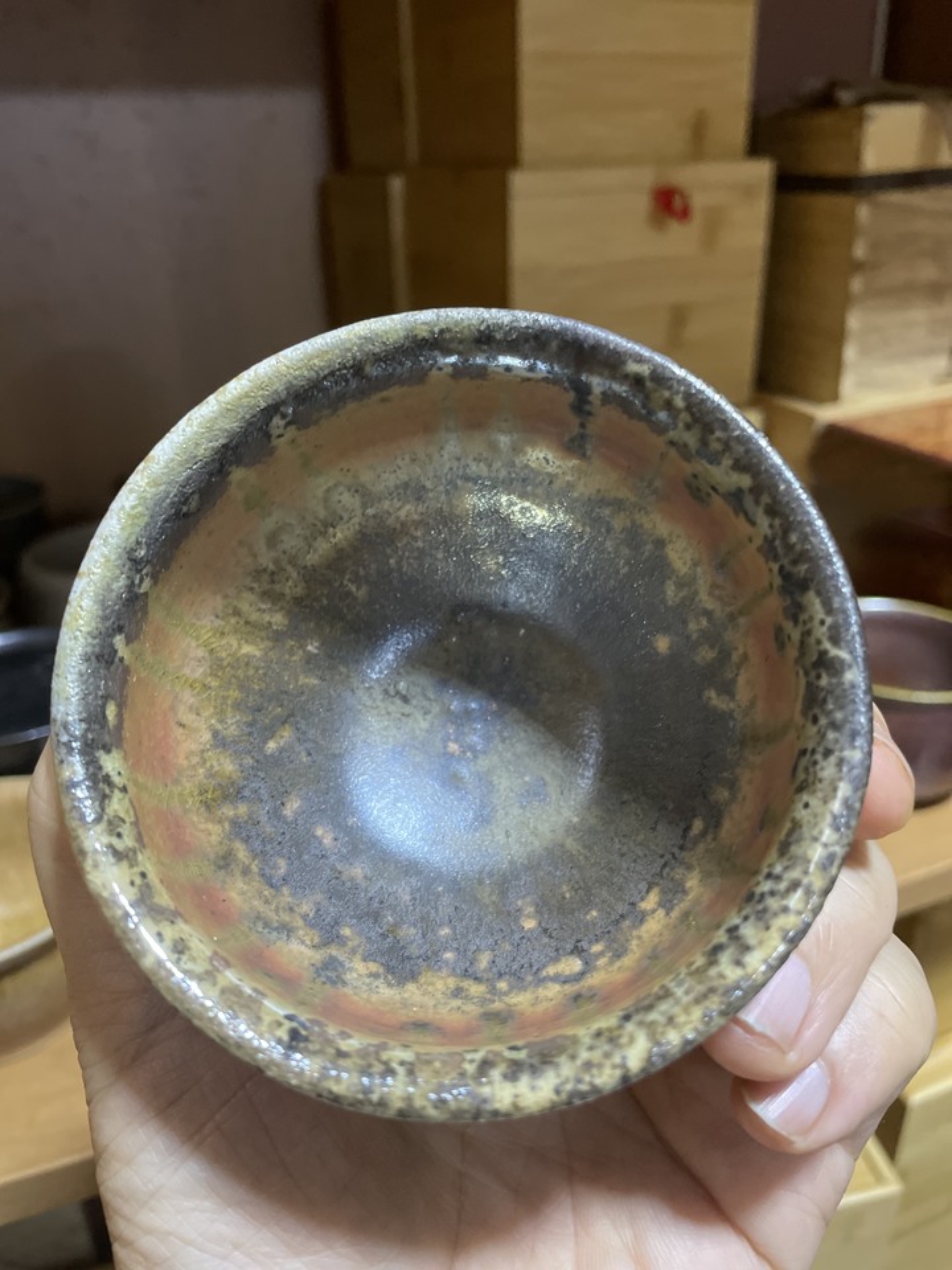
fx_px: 953
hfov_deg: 53.1
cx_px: 476
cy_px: 635
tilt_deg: -26.7
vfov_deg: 67.3
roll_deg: +1.2
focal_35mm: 26
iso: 500
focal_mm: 4.2
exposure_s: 1/40
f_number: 1.6
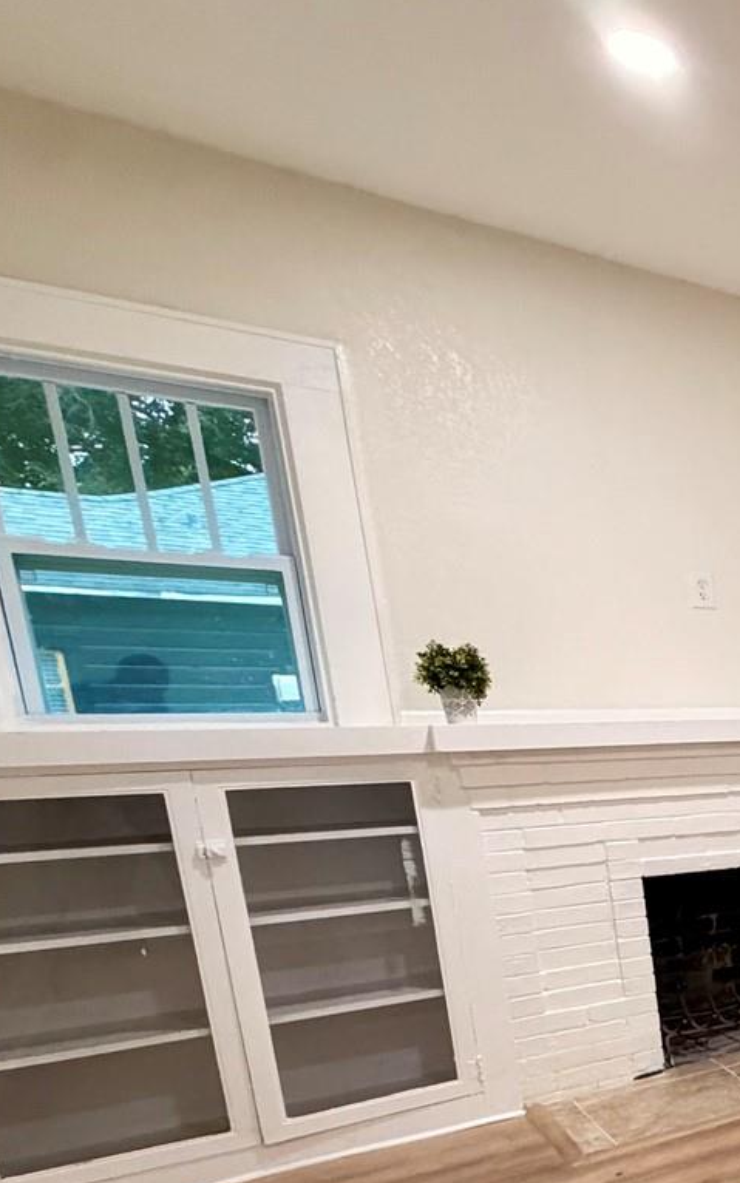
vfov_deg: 58.0
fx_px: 1000
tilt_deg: -9.1
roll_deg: +0.2
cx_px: 1219
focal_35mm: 31
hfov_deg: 25.0
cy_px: 893
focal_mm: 2.22
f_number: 2.2
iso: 500
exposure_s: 1/60
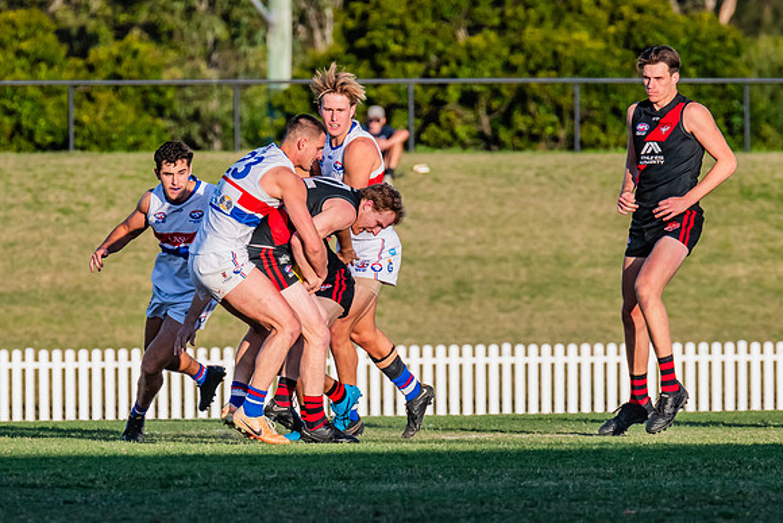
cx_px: 293
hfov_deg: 3.0
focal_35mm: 698
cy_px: 308
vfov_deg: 2.0
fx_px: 15182
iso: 800
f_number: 9
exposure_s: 1/1600
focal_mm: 420
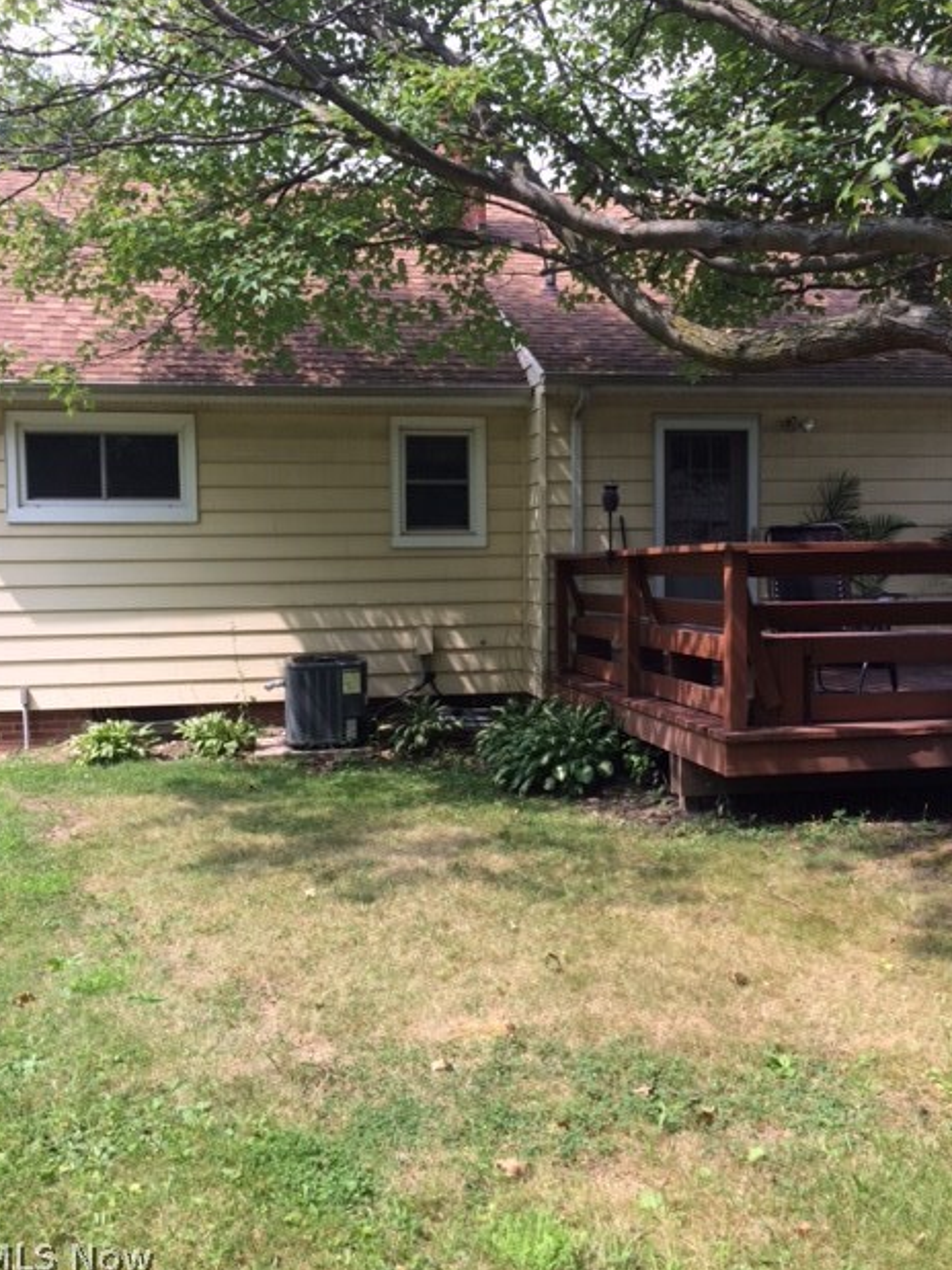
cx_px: 464
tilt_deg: -5.0
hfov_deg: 46.8
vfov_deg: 60.0
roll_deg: +2.7
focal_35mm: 30
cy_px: 630
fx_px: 1100
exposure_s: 1/554
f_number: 2.2
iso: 32
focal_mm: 4.15
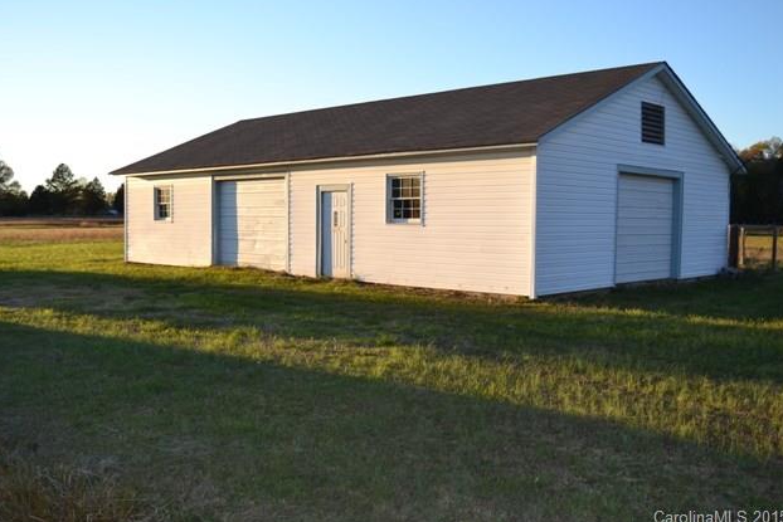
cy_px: 261
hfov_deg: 53.7
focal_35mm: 36
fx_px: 773
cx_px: 395
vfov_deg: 37.4
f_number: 4.5
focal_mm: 23
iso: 100
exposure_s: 1/200
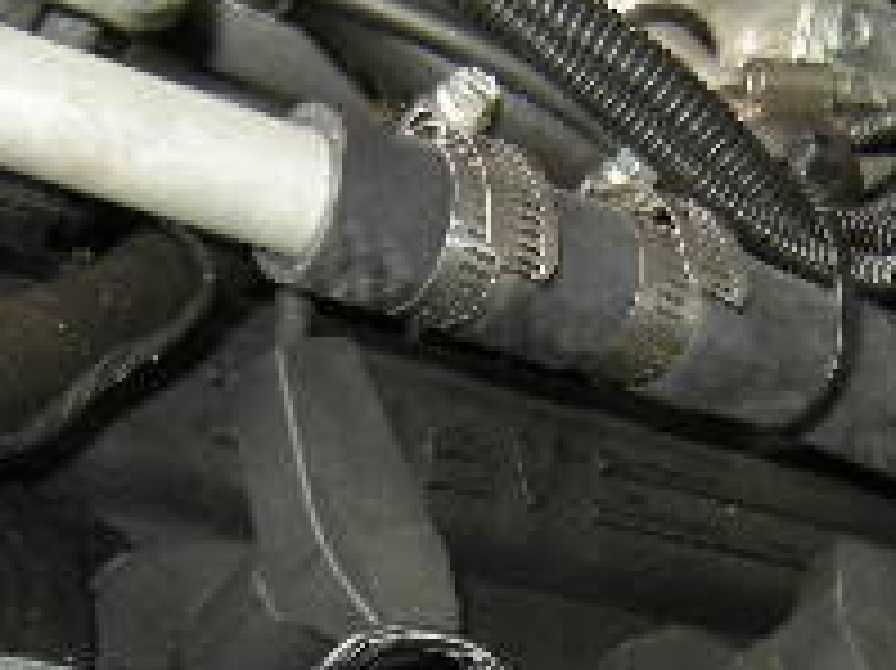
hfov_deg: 21.8
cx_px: 419
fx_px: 2328
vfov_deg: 16.1
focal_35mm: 90
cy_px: 679
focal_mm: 4.7
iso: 64
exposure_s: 1/61
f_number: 2.8
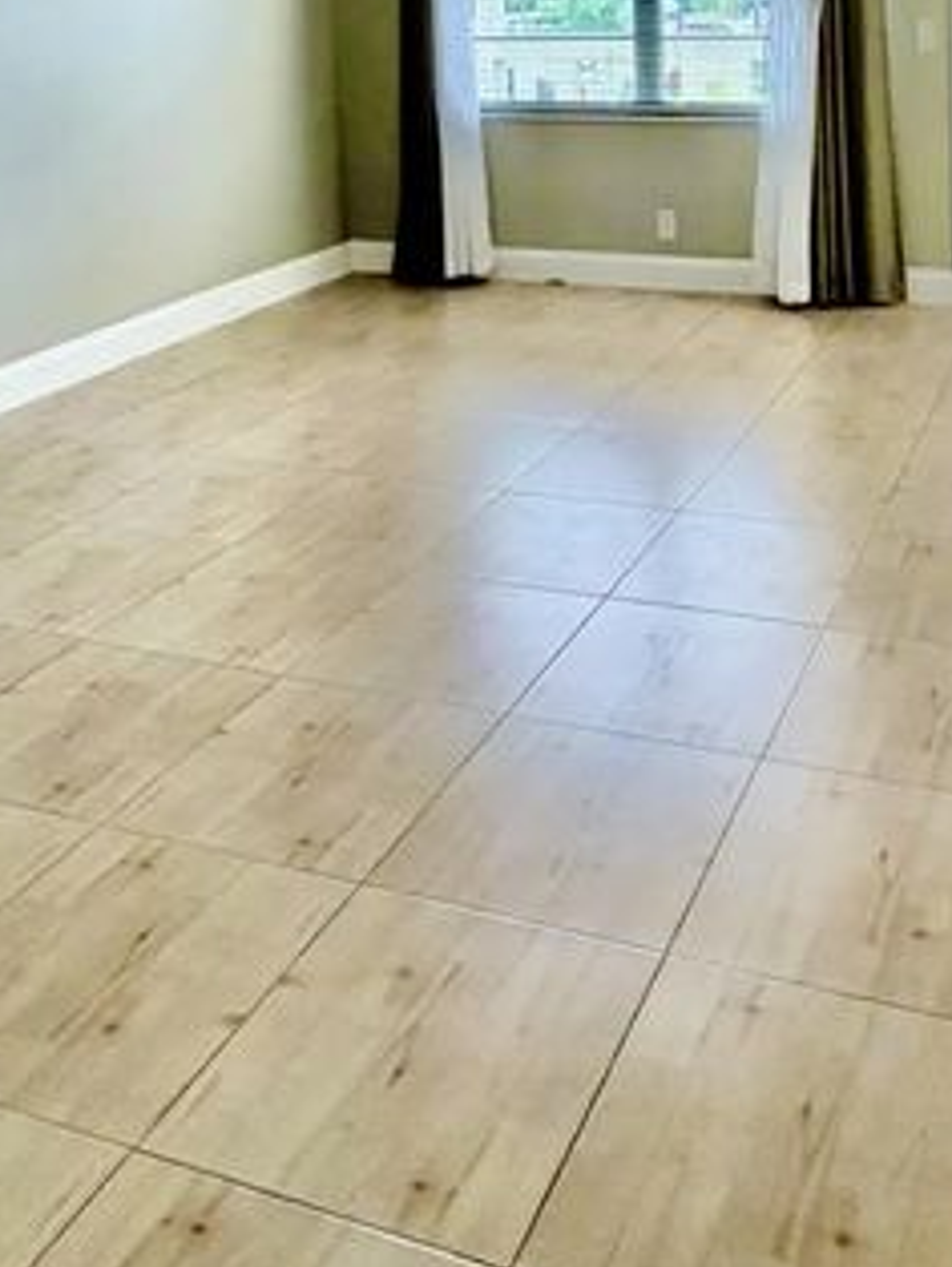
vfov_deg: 43.5
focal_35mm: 38
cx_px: 674
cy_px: 67
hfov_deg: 37.1
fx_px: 1392
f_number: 2.2
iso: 160
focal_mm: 2.22
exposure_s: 1/60
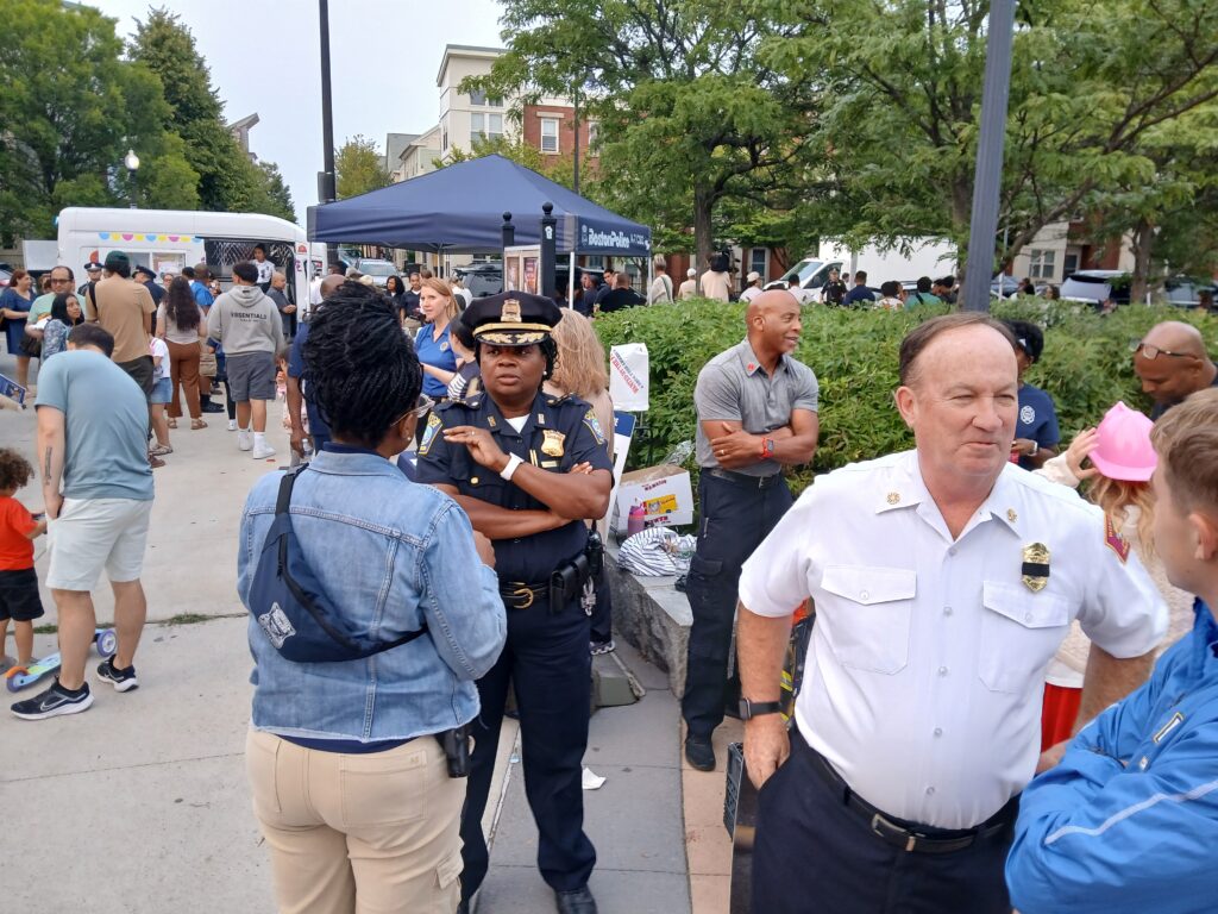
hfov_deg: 67.3
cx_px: 609
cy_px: 457
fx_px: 915
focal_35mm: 26
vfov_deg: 53.1
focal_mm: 3.98
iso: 100
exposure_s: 1/60
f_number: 1.8
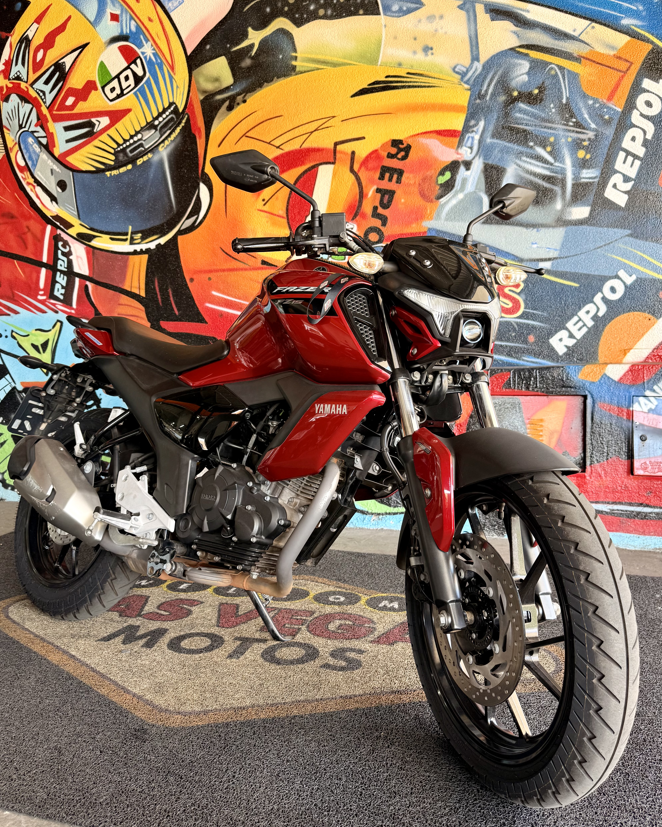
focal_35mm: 27
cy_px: 409
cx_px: 336
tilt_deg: -2.7
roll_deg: +1.4
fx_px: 661
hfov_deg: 53.2
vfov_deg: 64.1
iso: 80
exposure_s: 1/121
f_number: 1.78
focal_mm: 6.76
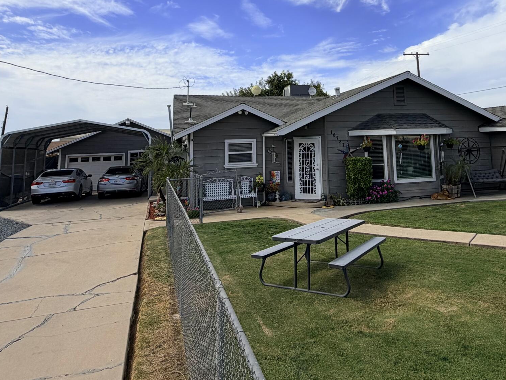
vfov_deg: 47.7
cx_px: 315
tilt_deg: +7.2
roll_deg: +1.4
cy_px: 92
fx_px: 409
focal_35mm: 28
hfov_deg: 62.6
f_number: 2.2
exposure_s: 1/1497
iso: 20
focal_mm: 2.22
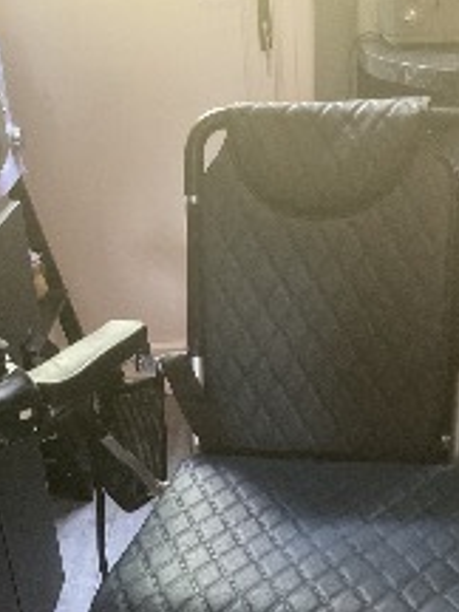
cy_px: 521
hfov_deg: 28.5
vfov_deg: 35.8
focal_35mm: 51
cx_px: 285
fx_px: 902
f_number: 1.8
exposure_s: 1/24
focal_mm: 3
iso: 500
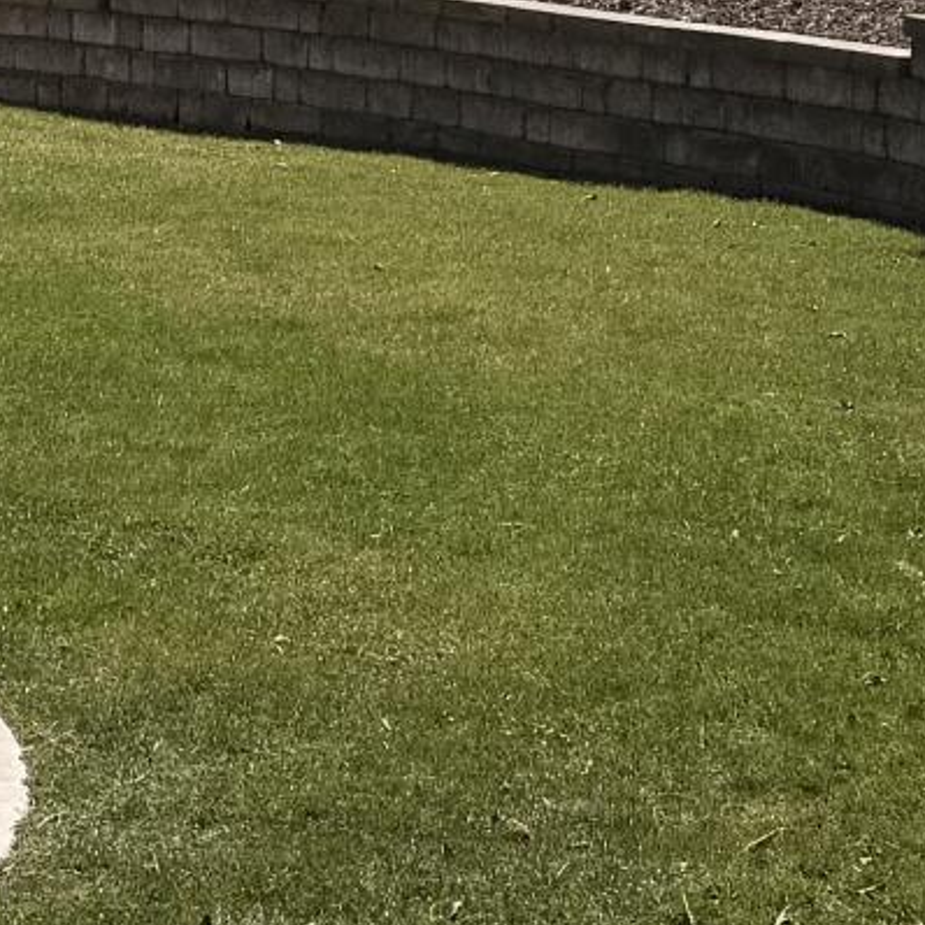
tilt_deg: -0.5
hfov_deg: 10.9
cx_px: 149
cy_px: -291
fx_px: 4837
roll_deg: -1.7
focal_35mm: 160
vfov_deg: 10.7
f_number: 1.78
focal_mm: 6.76
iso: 80
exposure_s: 1/6711
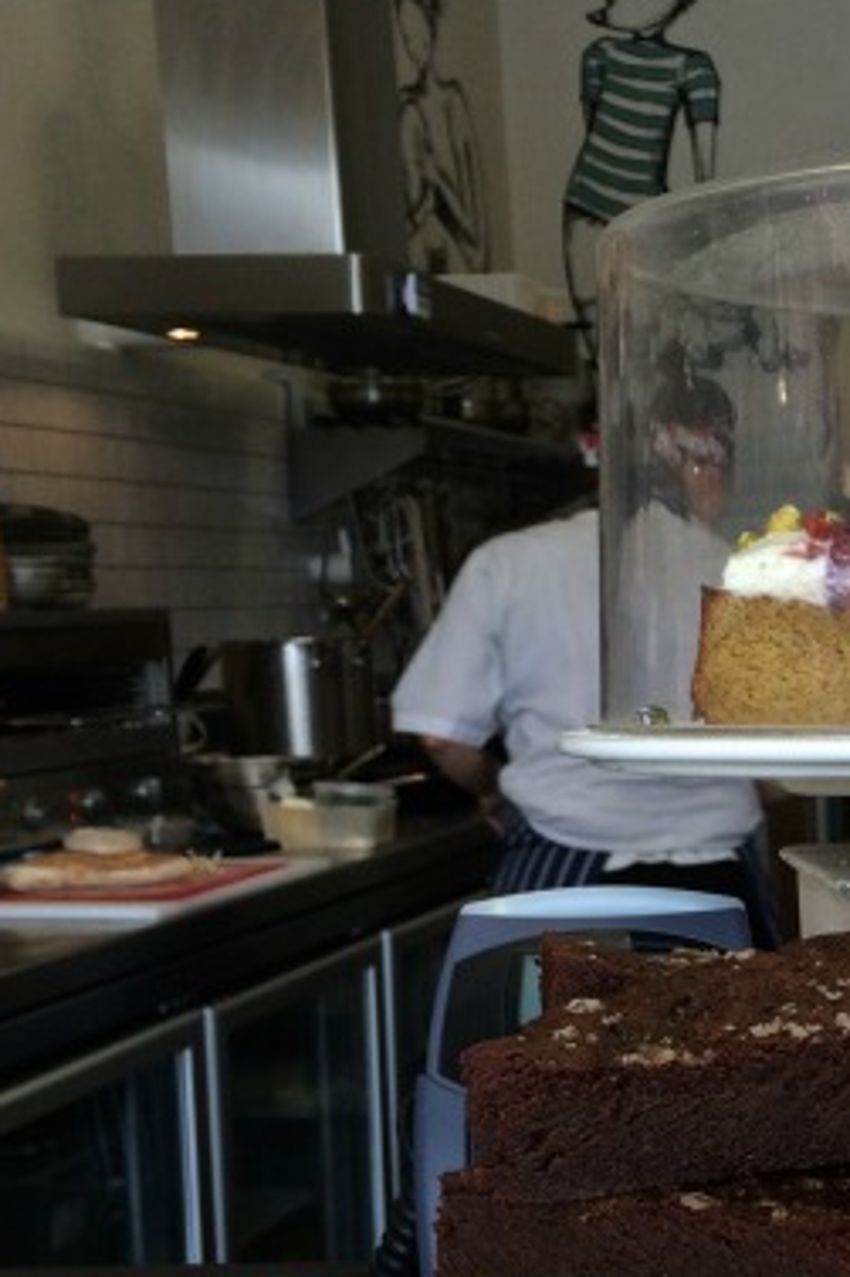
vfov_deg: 31.0
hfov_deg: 19.6
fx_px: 2269
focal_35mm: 64
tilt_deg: -9.1
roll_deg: +1.6
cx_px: 1101
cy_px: 915
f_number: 2.2
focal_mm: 4.15
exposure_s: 1/120
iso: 50
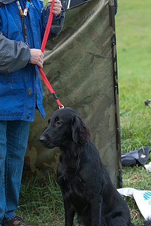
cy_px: 68
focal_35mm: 149
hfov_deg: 9.2
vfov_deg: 13.7
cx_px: 60
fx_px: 935
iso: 400
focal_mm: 70
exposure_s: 1/640
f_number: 3.5
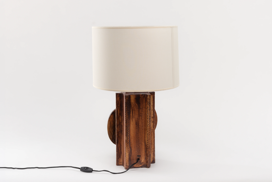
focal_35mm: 50
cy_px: 91
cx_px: 136
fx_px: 378
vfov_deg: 27.0
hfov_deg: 39.6
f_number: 8
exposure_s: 1/400
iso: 250
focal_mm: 50
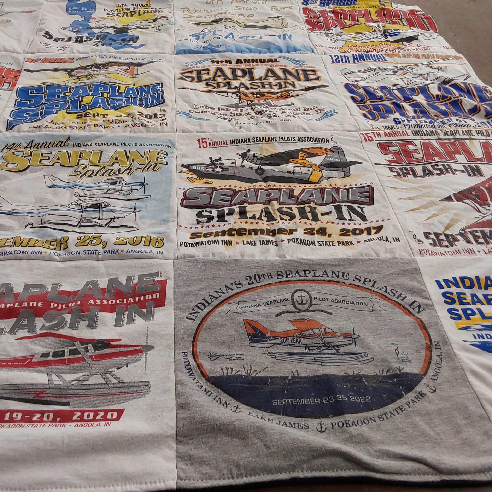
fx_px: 547
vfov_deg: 48.4
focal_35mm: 34
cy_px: 241
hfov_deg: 48.2
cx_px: 198
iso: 64
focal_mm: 2.91
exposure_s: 1/60
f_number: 1.9
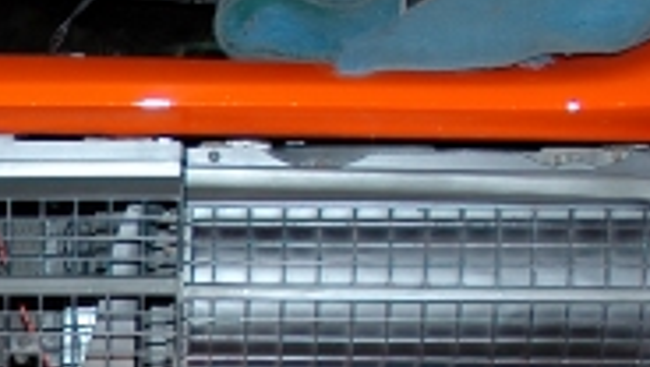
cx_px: -452
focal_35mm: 150
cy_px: 699
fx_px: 2588
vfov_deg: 7.8
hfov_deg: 13.2
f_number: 3.8
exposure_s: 1/60
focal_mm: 22
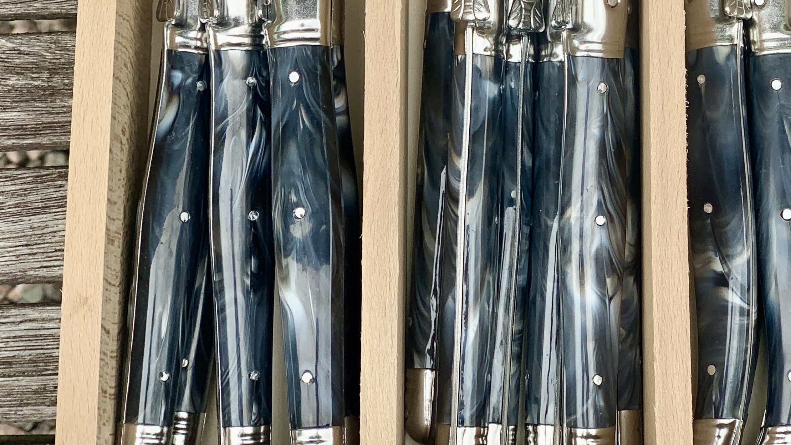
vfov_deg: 11.5
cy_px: -132
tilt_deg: -75.0
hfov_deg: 20.7
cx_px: 524
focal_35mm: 103
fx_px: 2160
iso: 16
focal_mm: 6
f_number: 2.4
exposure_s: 1/144
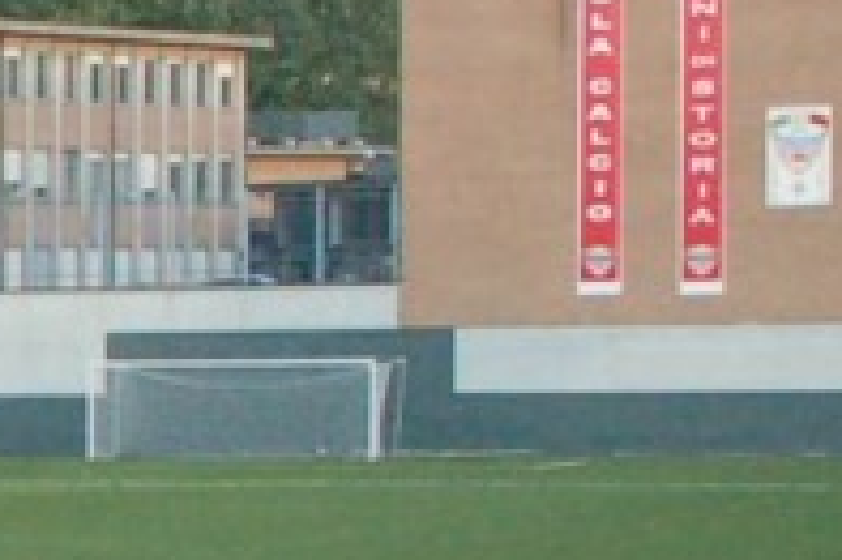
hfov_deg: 10.2
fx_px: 4090
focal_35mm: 175
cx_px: -1192
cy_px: 759
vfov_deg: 7.7
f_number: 9.5
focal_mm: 18
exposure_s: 1/350
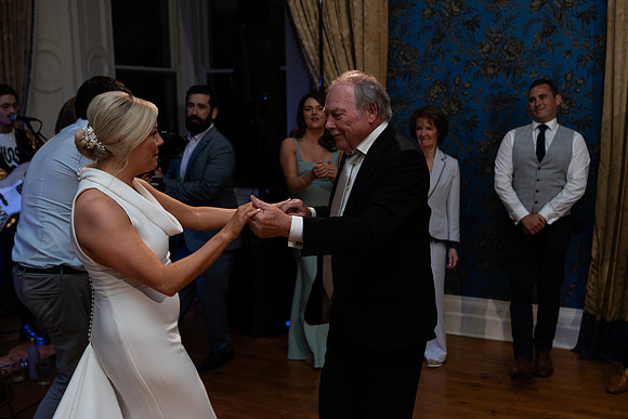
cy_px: 210
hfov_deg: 50.7
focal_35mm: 38
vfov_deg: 35.1
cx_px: 314
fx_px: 663
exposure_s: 1/160
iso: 1250
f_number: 2.8
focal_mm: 38
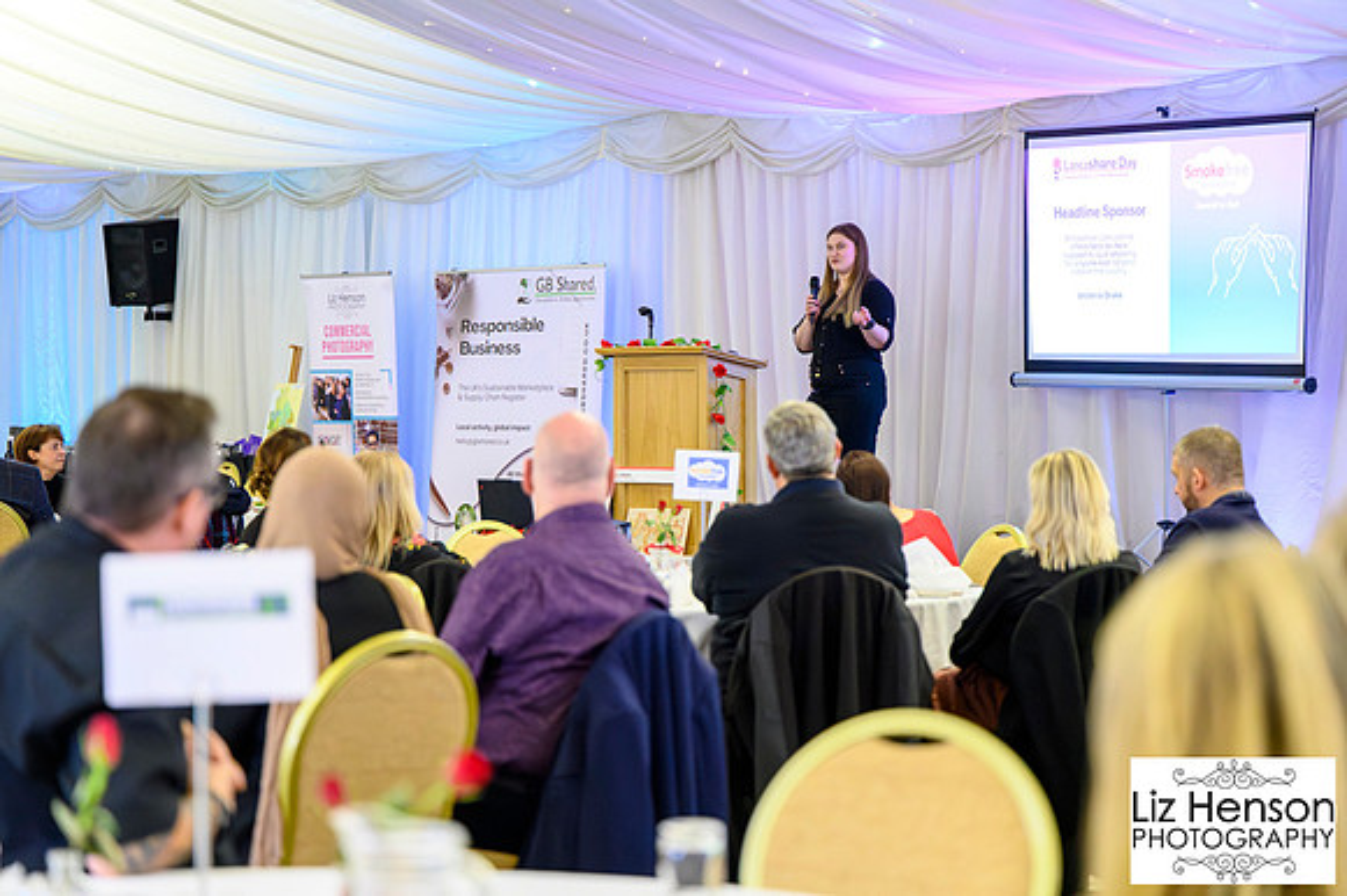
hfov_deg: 25.7
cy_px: 448
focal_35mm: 79
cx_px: 674
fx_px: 2954
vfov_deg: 17.3
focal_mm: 79
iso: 12800
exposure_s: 1/200
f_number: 2.8
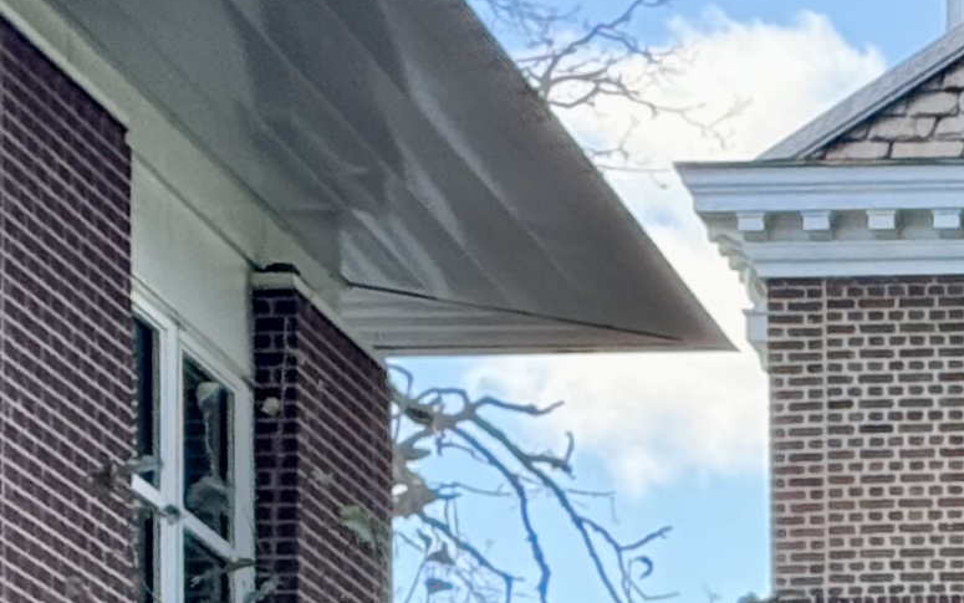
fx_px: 6807
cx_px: 1738
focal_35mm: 259
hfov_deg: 7.8
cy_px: 1006
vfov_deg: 5.0
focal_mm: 6.76
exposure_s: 1/454
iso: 64
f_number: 1.78
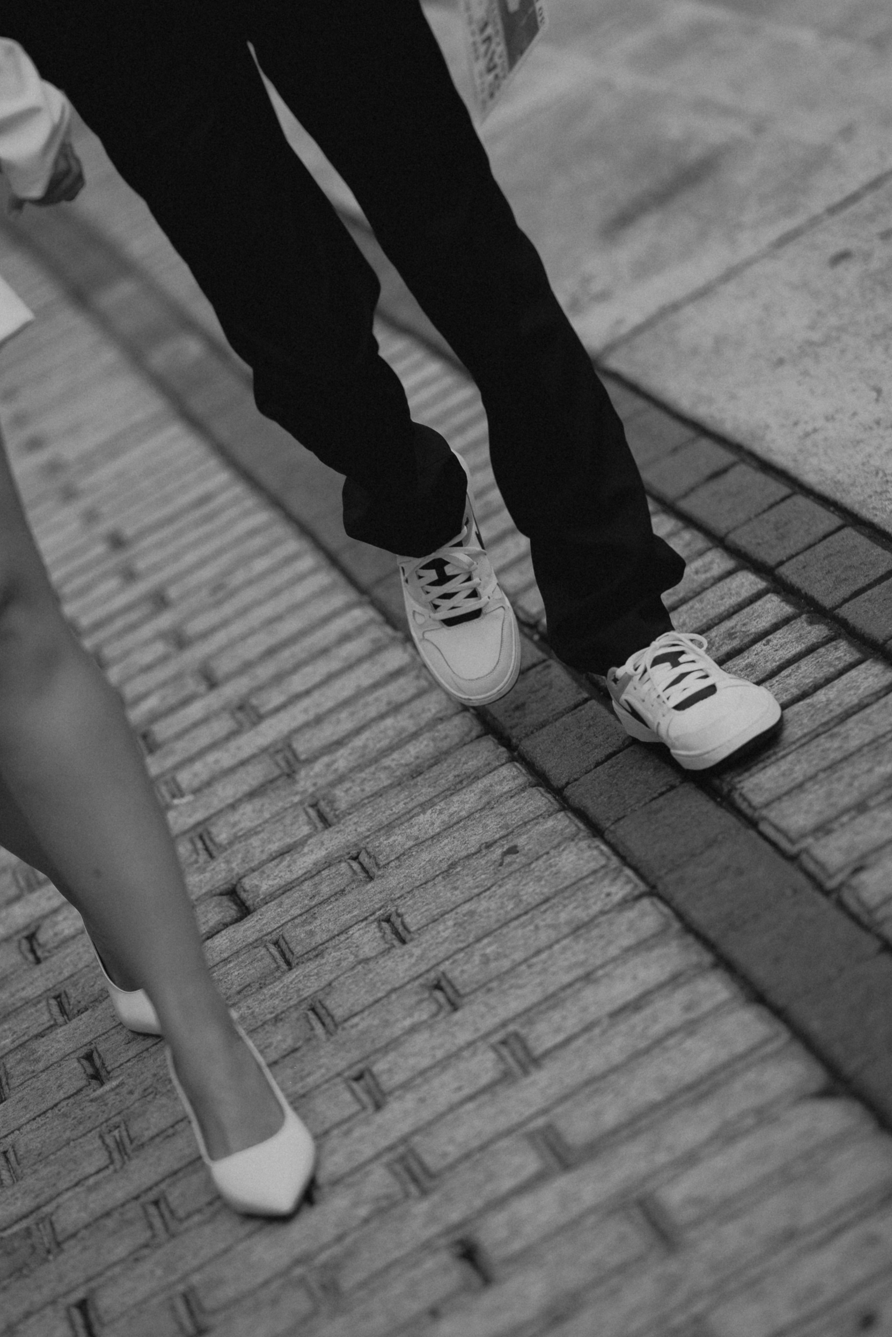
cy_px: 683
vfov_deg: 18.1
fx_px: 4198
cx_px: 353
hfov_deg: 12.1
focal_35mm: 113
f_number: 1.4
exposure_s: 1/400
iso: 160
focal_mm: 85
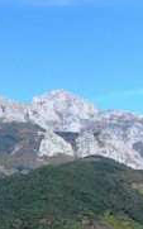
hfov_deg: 8.9
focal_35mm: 128
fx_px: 799
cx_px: -240
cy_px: 263
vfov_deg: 15.8
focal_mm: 6.3
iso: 100
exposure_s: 1/350
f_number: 8.4
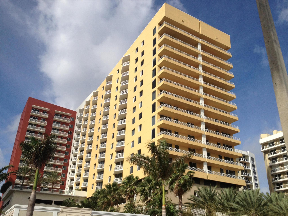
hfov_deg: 52.6
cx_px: 144
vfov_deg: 40.7
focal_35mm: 35
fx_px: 291
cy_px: 108
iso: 50
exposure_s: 1/2907
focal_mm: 4.28
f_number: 2.4
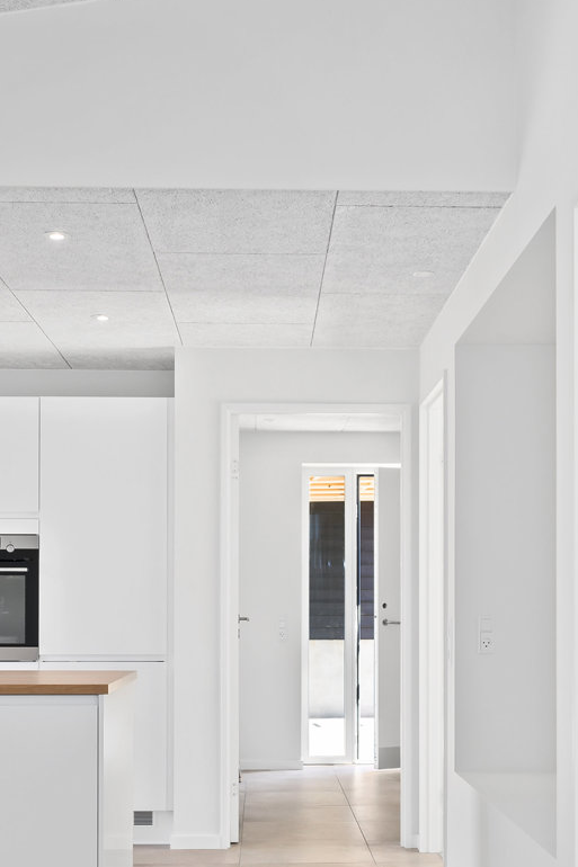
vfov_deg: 36.7
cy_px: 569
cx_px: 315
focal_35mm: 54
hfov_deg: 25.1
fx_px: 1296
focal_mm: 23
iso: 200
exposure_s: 1/25
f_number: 4
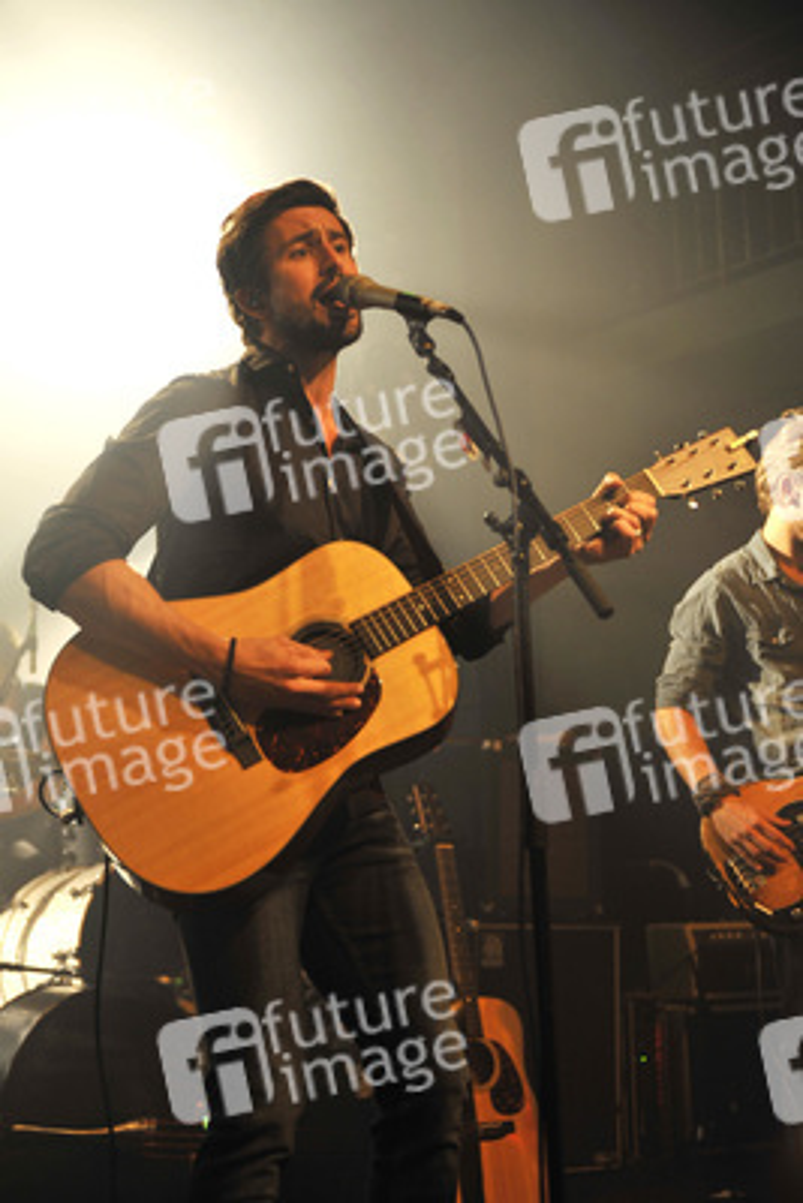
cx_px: 402
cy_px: 602
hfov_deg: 28.1
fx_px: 1604
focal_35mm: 48
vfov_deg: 41.1
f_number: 2.8
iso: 800
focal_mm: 48
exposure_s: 1/100
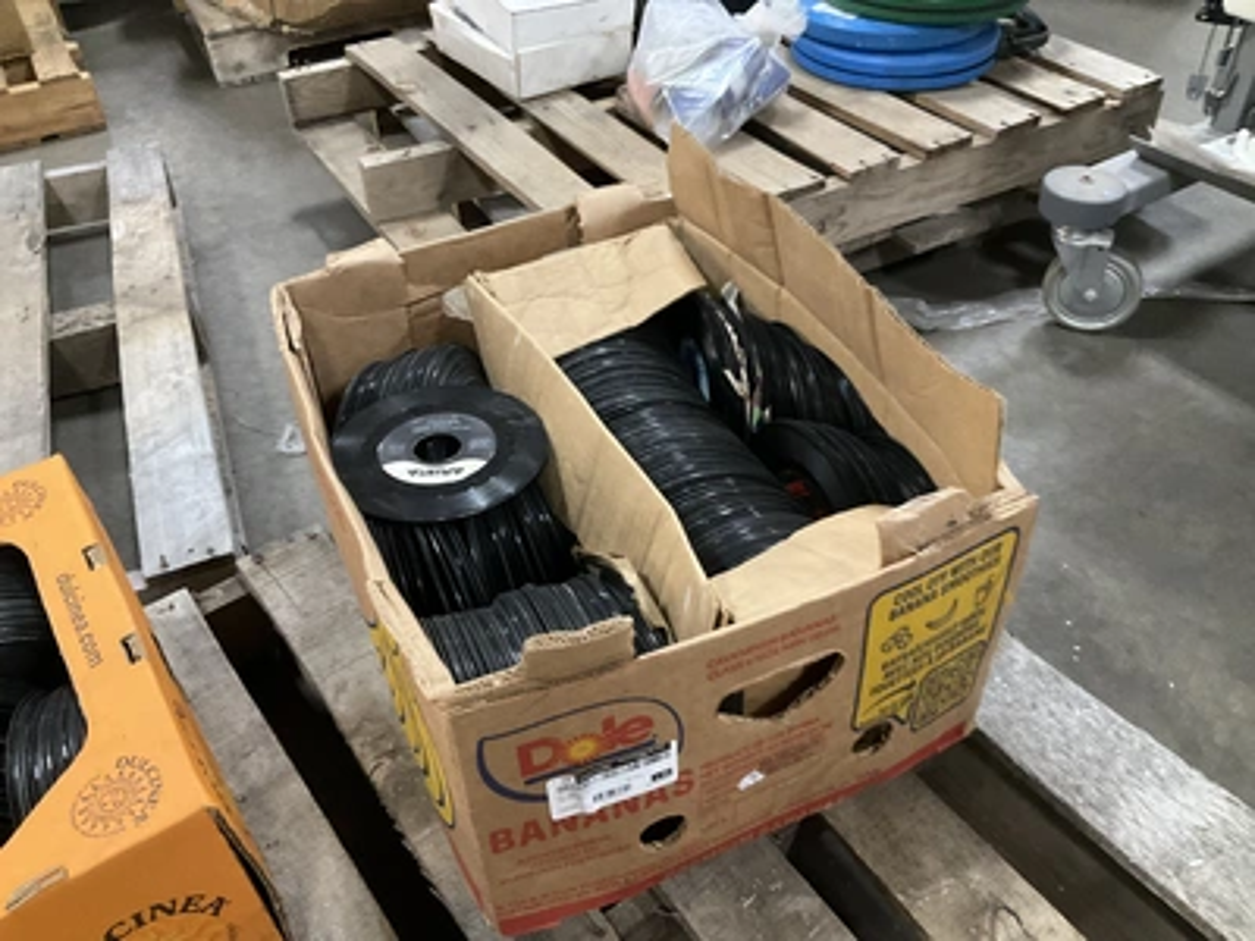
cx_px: 628
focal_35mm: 29
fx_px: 1051
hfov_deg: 61.7
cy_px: 470
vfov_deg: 48.2
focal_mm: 3
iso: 320
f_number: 1.8
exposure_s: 1/40
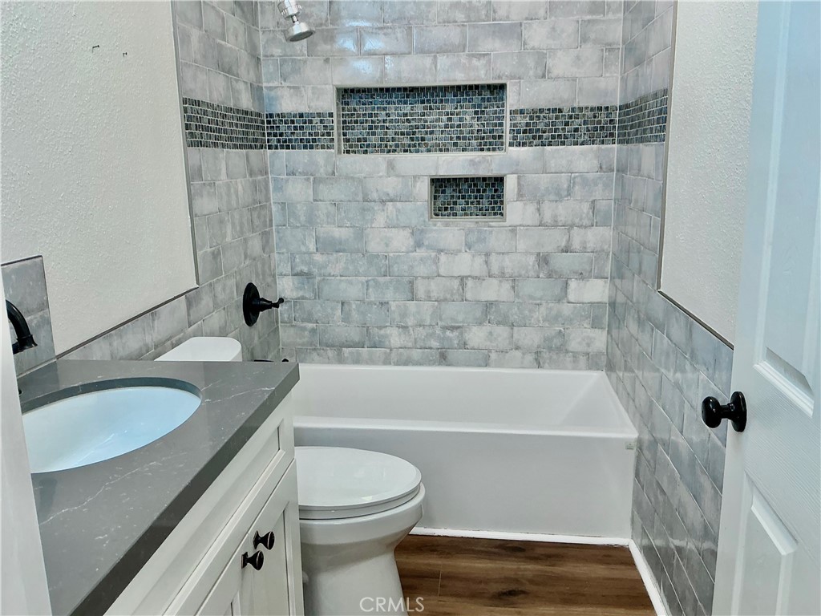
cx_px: 410
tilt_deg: -10.2
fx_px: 688
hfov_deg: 61.7
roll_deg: +1.0
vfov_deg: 48.2
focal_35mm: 29
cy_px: 308
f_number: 1.8
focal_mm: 3
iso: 64
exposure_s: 1/60
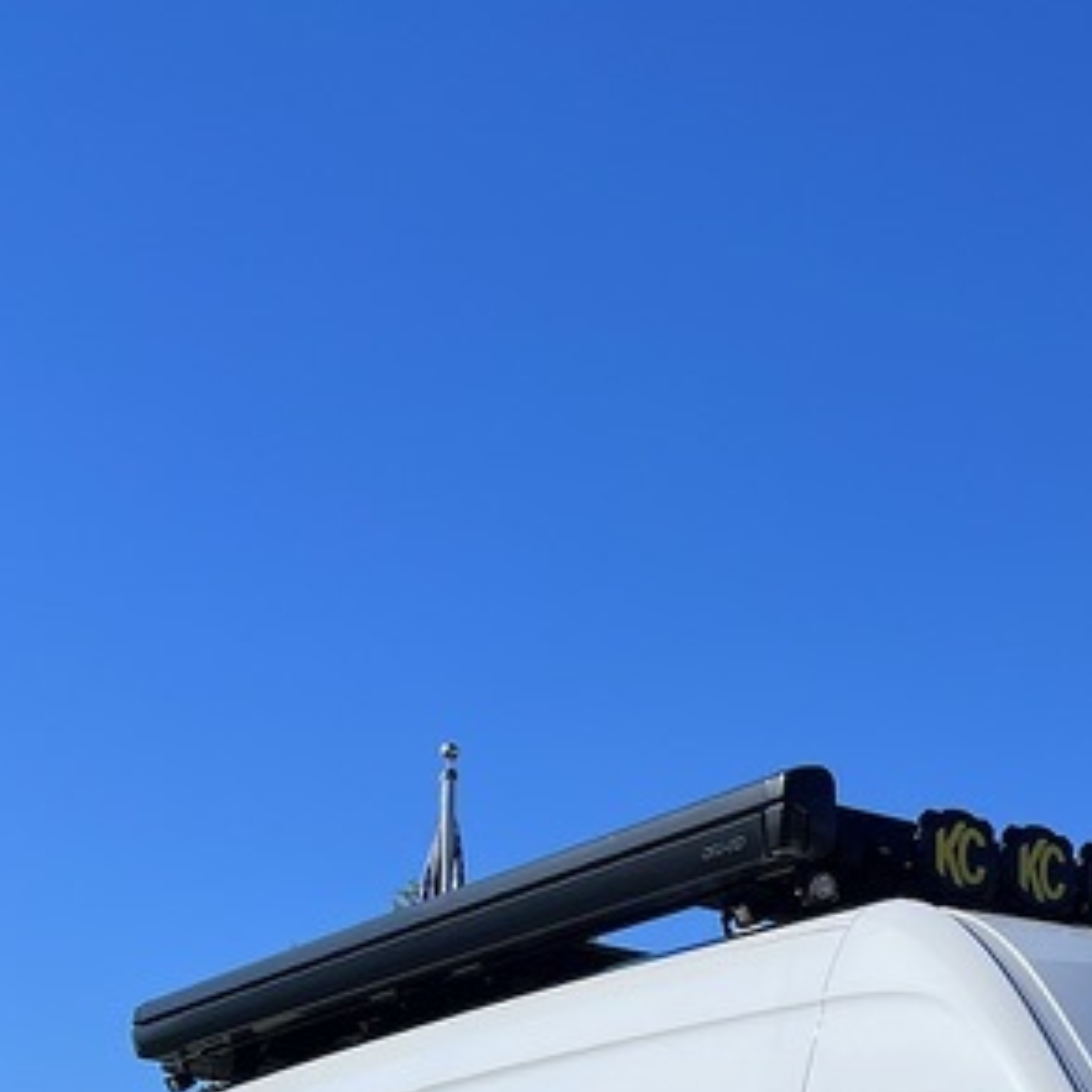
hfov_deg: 20.2
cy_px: 1534
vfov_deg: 19.4
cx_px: 1322
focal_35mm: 80
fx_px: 2855
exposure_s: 1/4831
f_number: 1.5
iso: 50
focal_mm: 5.7
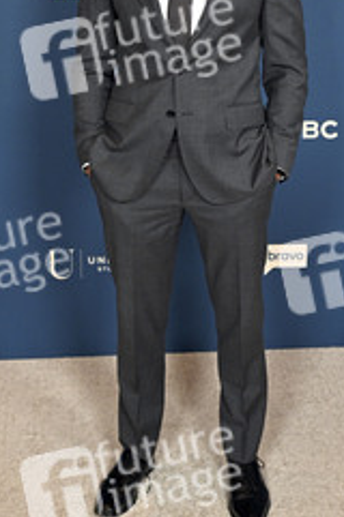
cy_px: 157
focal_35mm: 73
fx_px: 1049
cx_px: 194
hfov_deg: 18.6
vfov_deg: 27.5
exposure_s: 1/320
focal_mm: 44
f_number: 5.6
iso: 2000
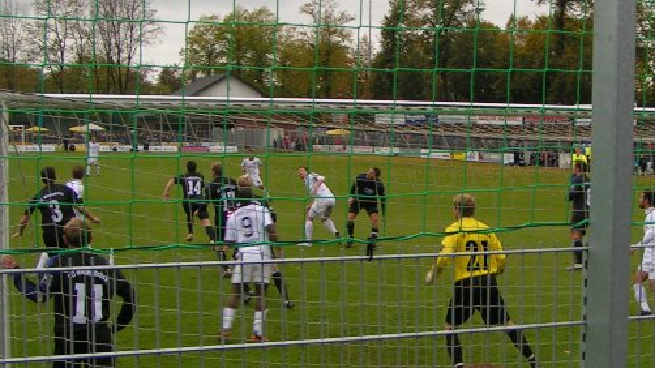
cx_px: 440
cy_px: 181
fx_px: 1146
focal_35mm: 66
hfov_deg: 31.6
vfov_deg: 18.2
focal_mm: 5.8
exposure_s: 1/80
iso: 50
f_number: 4
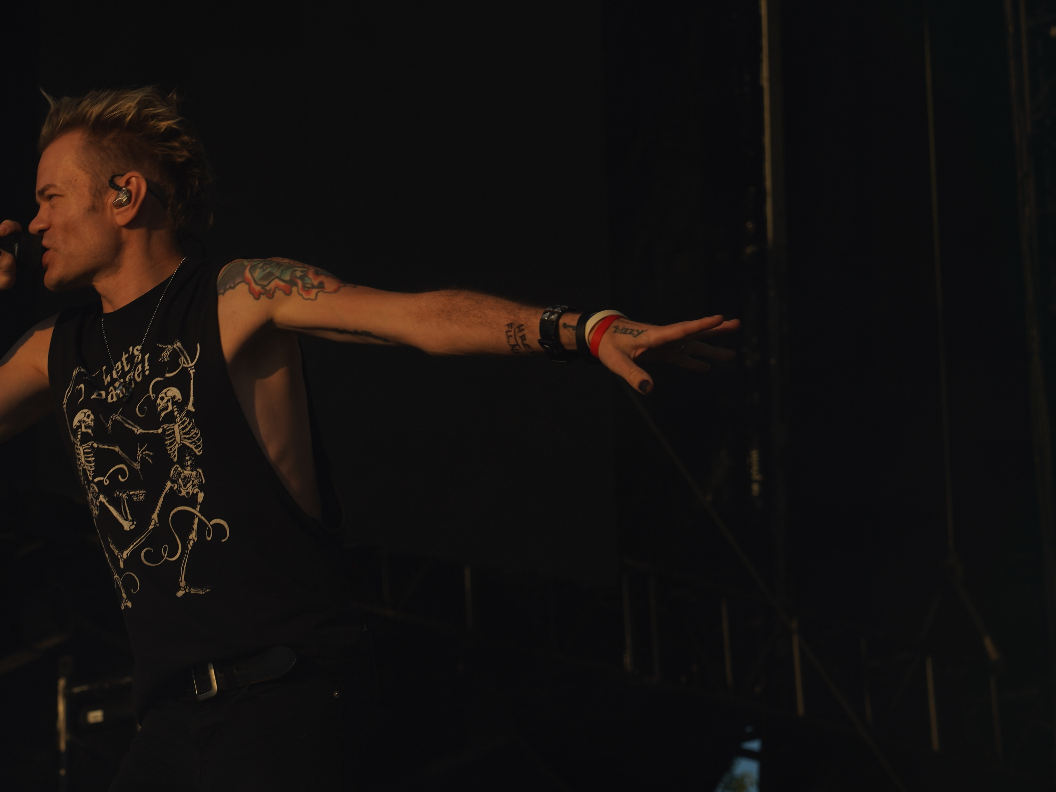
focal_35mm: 142
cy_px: 429
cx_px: 347
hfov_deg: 13.9
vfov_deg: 10.4
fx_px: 4332
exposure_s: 1/500
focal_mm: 105
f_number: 8
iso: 100
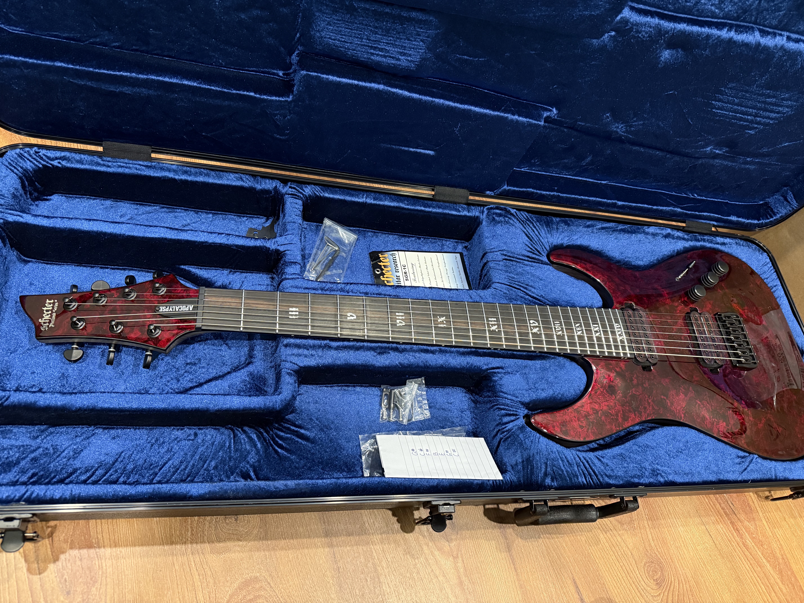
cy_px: 302
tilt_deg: -57.0
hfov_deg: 71.6
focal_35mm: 24
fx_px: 557
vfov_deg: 56.8
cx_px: 402
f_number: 1.78
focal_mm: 6.76
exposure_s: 1/33
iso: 800
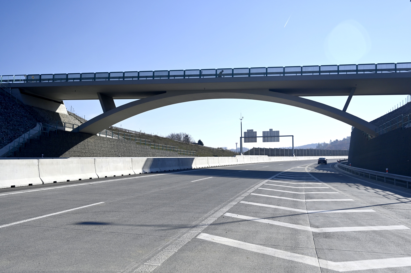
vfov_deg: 35.0
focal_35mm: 38
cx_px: 206
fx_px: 434
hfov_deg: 50.7
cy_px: 136
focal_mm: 38
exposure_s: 1/6400
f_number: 5
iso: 400
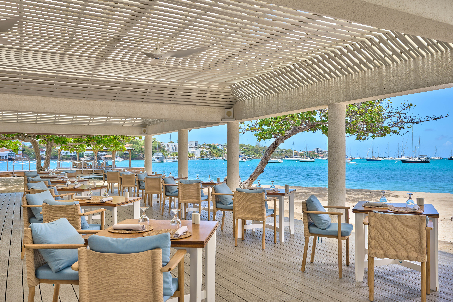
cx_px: 226
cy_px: 151
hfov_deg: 61.9
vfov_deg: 43.6
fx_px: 377
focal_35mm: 30
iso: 100
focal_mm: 30
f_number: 8
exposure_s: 1/80
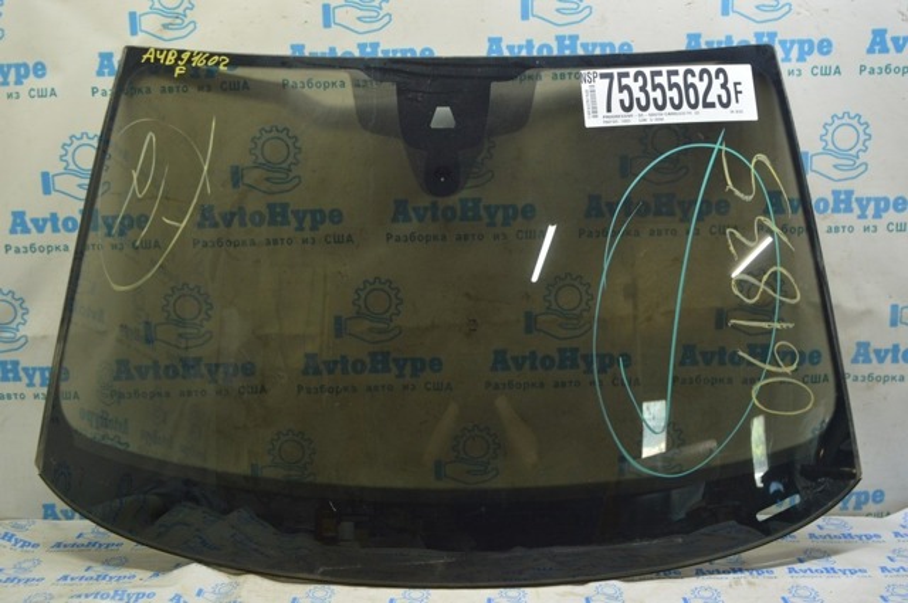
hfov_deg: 57.3
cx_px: 454
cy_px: 302
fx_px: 831
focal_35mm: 33
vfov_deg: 39.9
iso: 400
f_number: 5.6
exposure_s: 1/20
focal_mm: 22
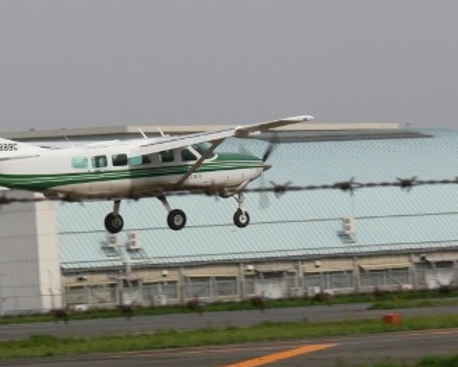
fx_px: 3690
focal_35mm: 272
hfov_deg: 7.1
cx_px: 253
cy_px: 157
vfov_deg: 5.7
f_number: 6.3
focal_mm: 38.7
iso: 80
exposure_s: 1/400
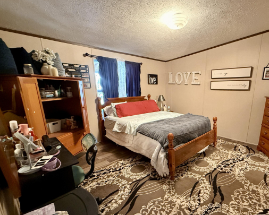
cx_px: 169
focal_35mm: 18
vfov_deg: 73.5
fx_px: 143
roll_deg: -0.7
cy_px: 121
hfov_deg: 84.6
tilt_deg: -13.3
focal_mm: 2.22
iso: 800
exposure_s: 1/60
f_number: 2.2
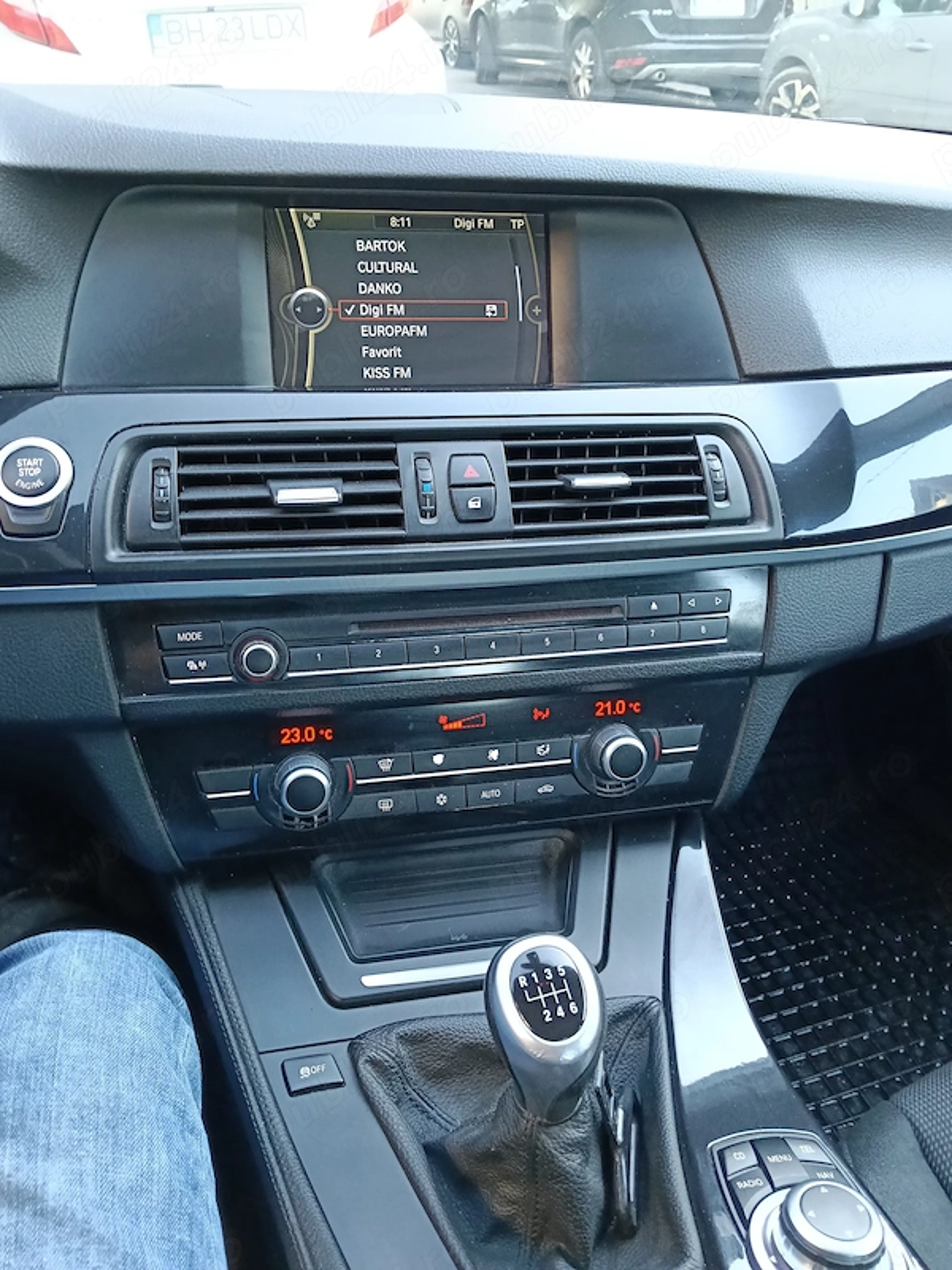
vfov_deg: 65.3
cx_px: 476
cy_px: 635
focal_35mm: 27
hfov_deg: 51.4
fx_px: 990
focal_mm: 3.98
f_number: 1.8
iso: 500
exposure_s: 1/33.3
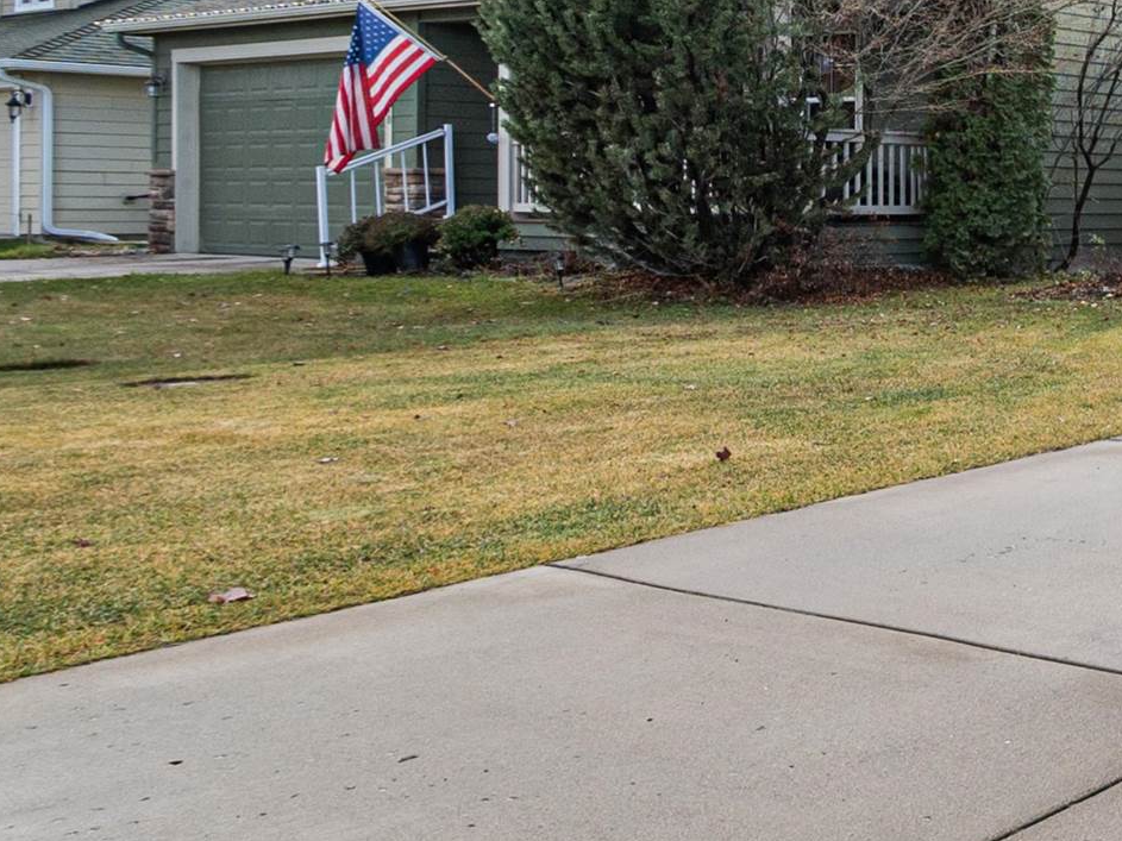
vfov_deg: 30.4
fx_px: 1523
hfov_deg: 28.3
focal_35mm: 47
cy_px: 225
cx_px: 1642
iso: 200
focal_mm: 10
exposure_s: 1/100
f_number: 8
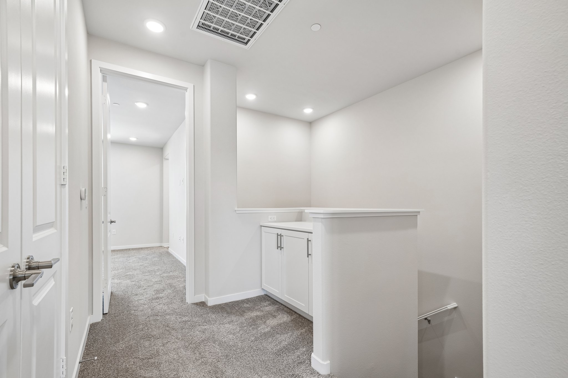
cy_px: 189
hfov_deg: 100.4
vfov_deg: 77.3
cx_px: 284
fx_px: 237
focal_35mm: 15
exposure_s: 1/15
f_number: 8
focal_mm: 15
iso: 400
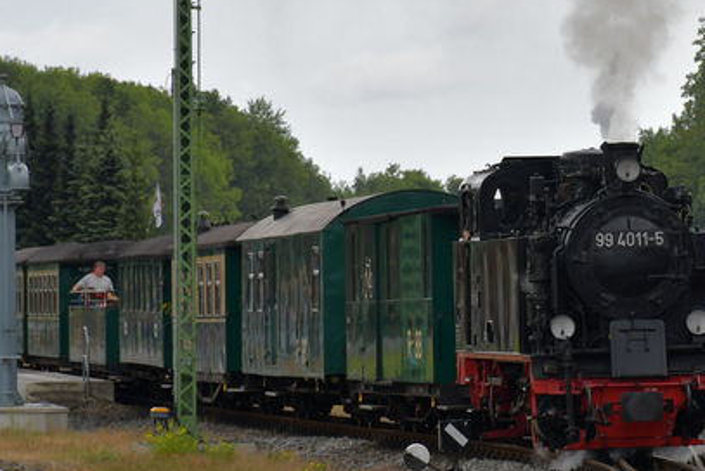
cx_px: 672
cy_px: 170
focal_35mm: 334
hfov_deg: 6.2
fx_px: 6545
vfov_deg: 4.1
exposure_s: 1/320
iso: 200
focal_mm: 112
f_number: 7.1
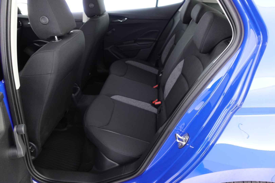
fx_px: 183
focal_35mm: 24
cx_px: 138
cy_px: 92
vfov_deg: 53.1
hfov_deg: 73.7
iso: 800
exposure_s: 1/15
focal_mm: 9.4
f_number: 1.8
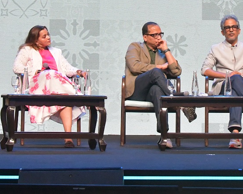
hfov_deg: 15.4
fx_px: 891
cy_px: -11
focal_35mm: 124
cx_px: 193
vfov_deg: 12.3
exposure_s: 1/250
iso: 6400
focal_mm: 35
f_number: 9.5
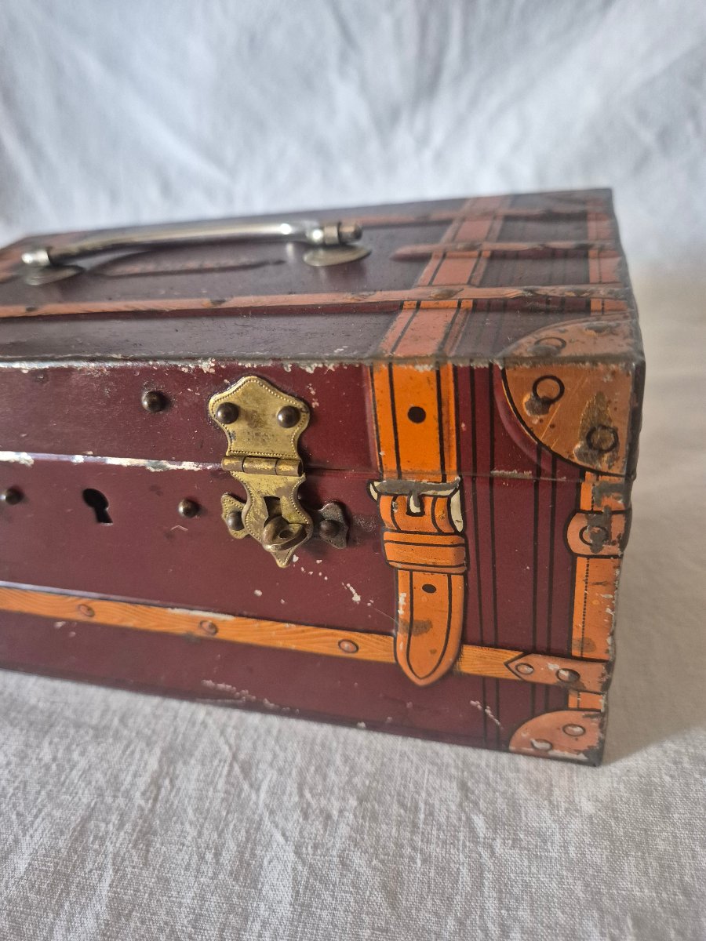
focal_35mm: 23
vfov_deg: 73.9
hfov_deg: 58.9
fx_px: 625
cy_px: 470
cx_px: 353
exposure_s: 1/100
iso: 1250
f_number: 1.8
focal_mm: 5.4
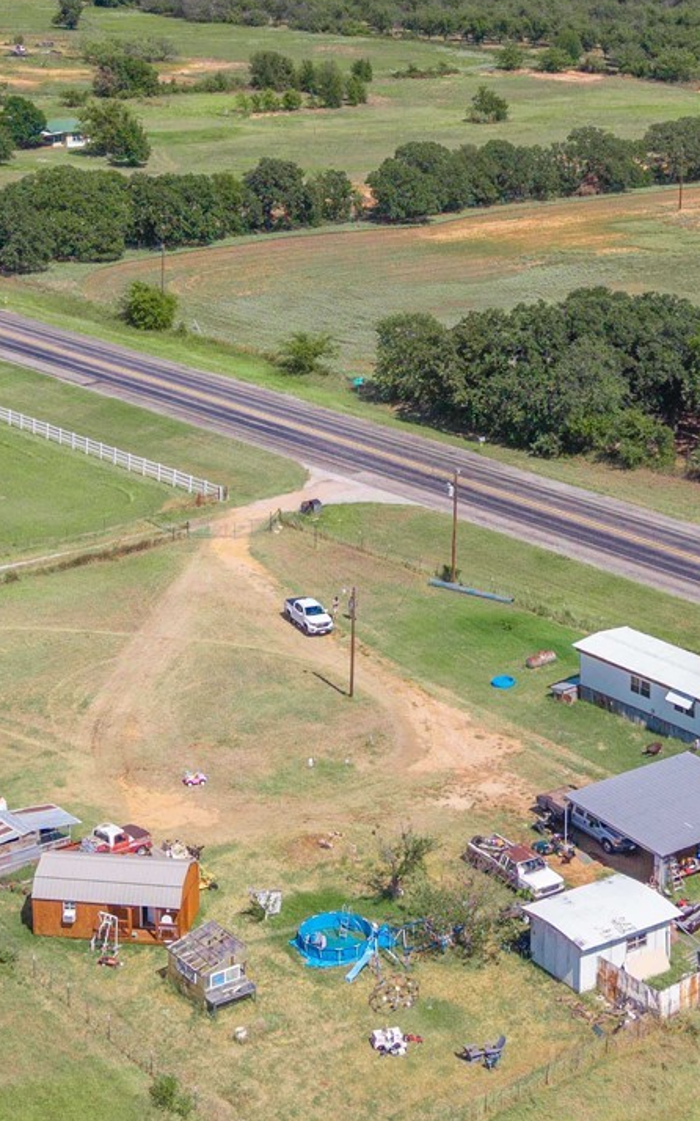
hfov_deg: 17.8
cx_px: 413
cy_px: 306
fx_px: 2229
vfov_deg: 27.9
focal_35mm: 73
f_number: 1.8
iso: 100
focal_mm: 8.67
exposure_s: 1/4000
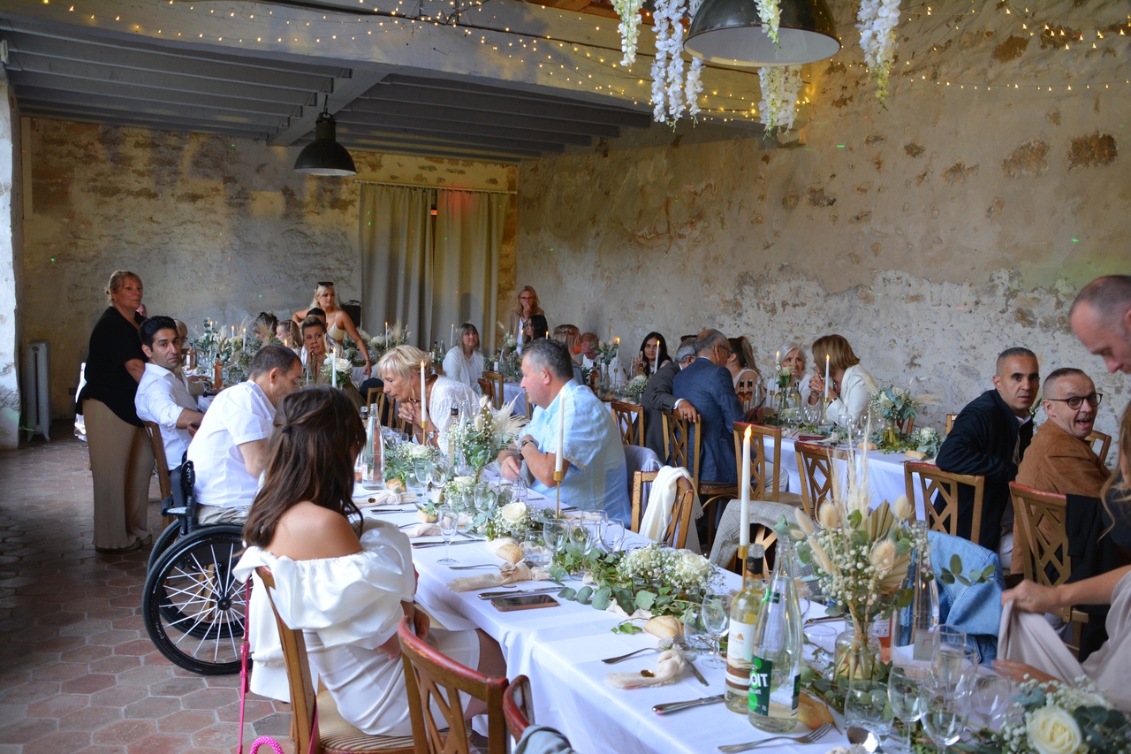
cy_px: 377
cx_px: 566
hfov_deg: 57.2
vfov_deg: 40.0
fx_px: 1037
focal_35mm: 33
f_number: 4
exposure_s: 1/60
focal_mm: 22
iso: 720
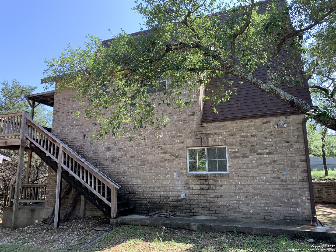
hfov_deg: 67.3
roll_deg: -0.2
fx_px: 252
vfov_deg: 53.1
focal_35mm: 26
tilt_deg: +9.2
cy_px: 126
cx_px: 168
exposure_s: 1/222
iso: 25
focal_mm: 4.25
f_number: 1.8
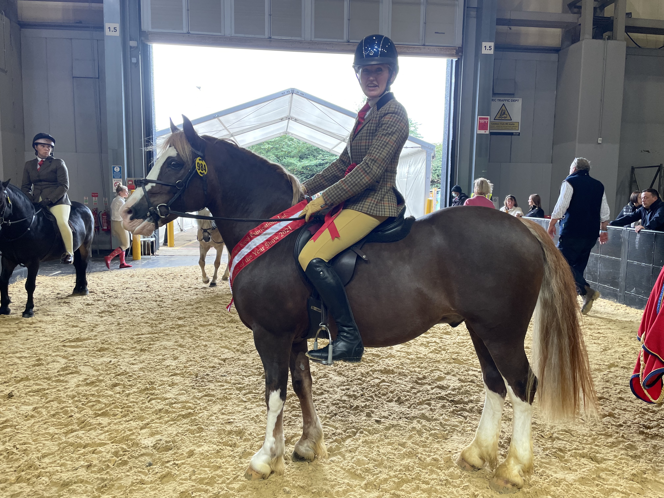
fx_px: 499
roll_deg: -0.8
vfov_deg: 53.1
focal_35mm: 26
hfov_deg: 67.3
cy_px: 249
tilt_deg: -5.3
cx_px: 332
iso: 100
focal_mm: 4.2
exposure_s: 1/100
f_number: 1.6
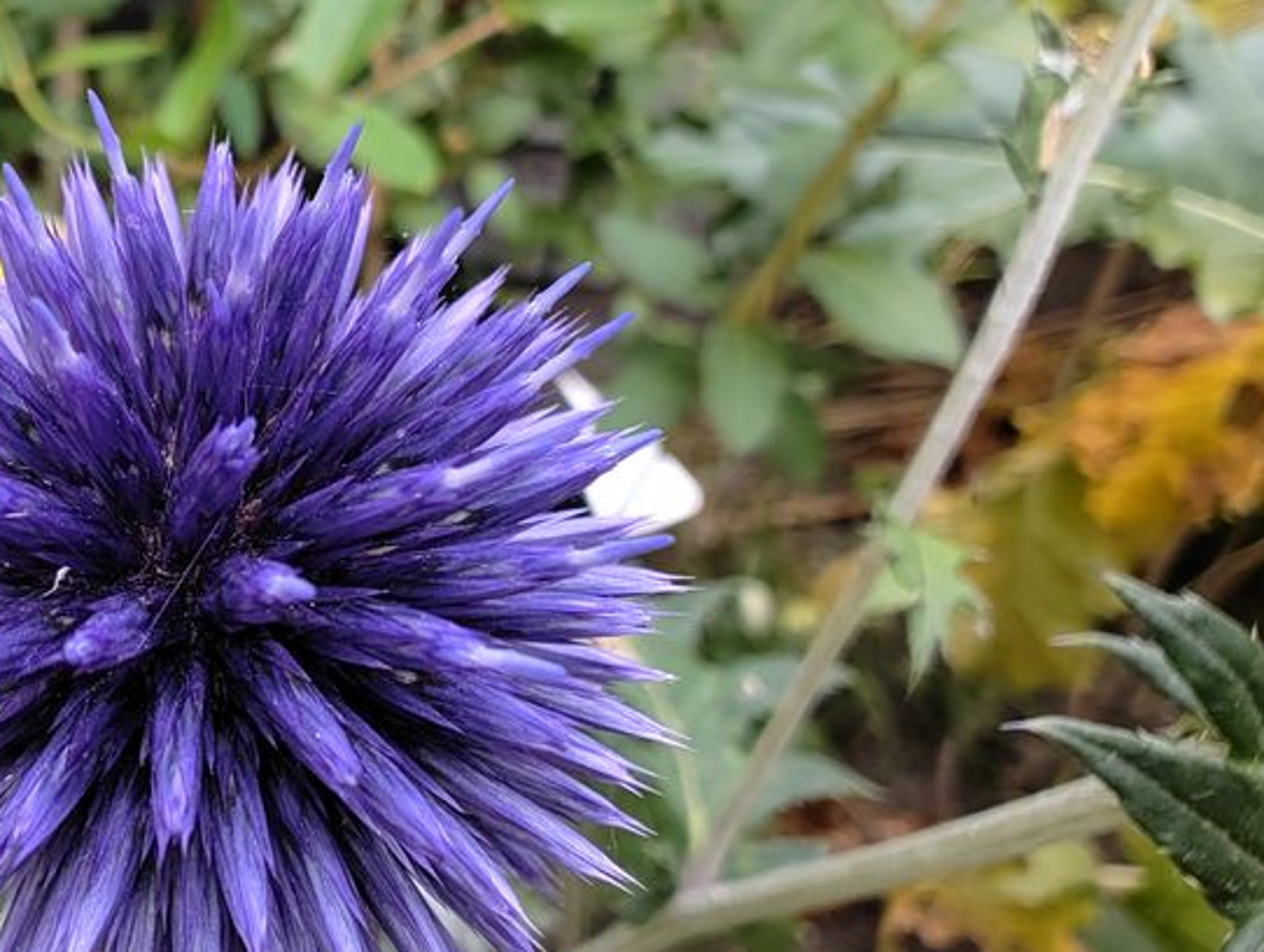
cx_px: 135
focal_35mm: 31
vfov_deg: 45.4
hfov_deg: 51.7
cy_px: 397
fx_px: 1133
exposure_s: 1/100
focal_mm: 2.15
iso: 84
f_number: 2.2
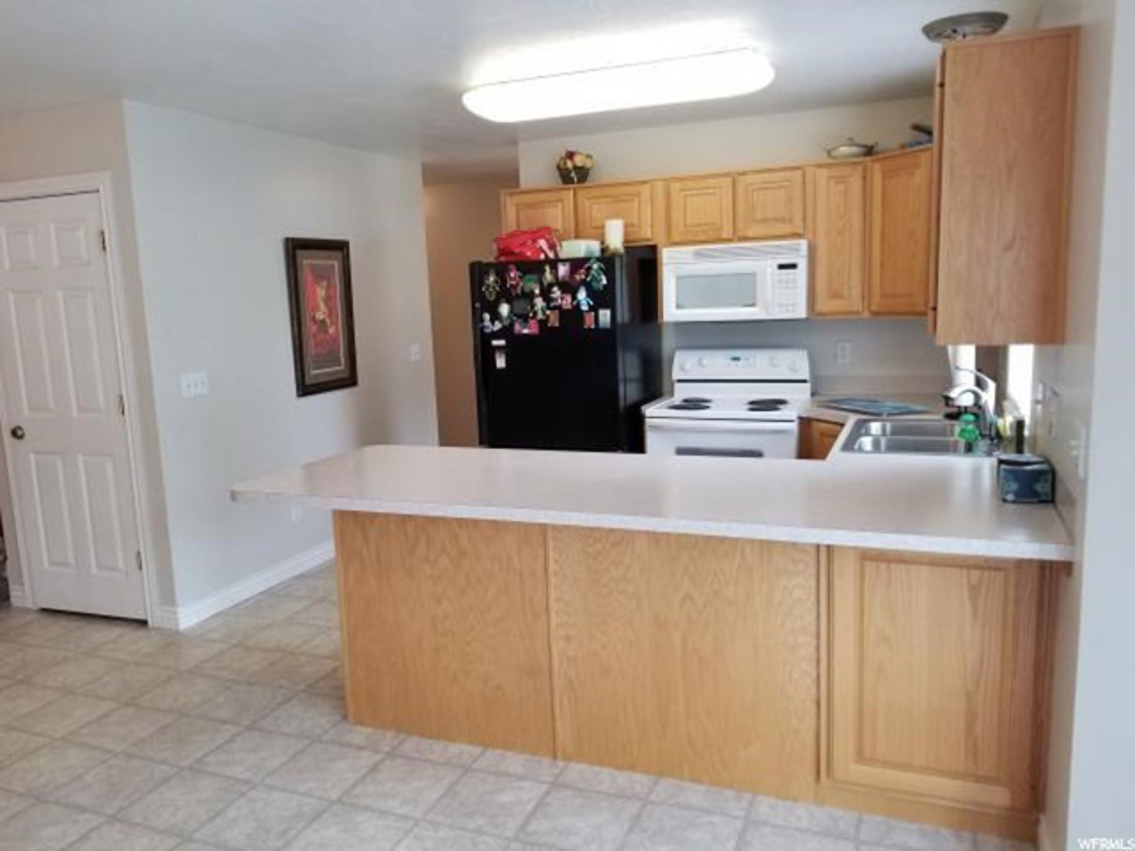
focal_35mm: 26
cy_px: 426
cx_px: 568
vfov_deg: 53.1
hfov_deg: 67.3
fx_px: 852
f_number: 1.7
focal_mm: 4.3
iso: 160
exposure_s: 1/60
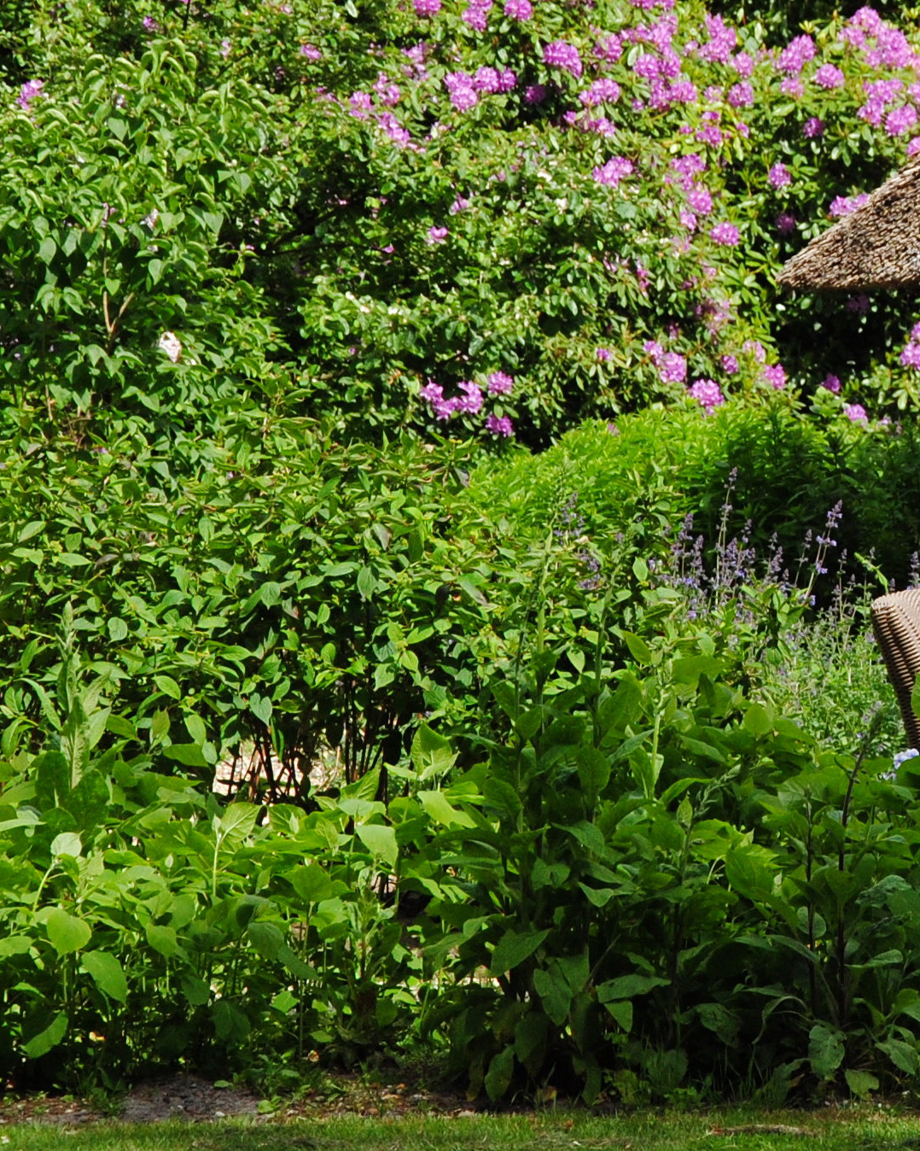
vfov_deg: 6.0
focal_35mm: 324
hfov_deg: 4.7
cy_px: 225
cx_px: 1302
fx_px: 11030
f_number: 7.1
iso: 400
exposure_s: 1/800
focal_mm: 80
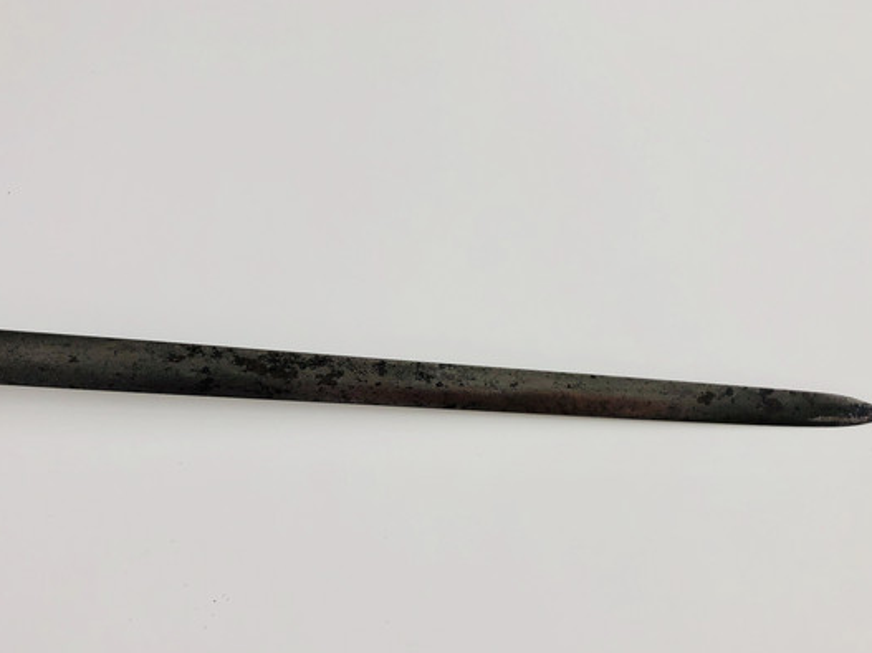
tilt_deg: -59.5
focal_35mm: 34
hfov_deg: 54.0
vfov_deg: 41.7
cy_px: 367
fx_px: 856
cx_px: 419
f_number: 1.8
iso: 50
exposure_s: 1/120
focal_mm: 3.99
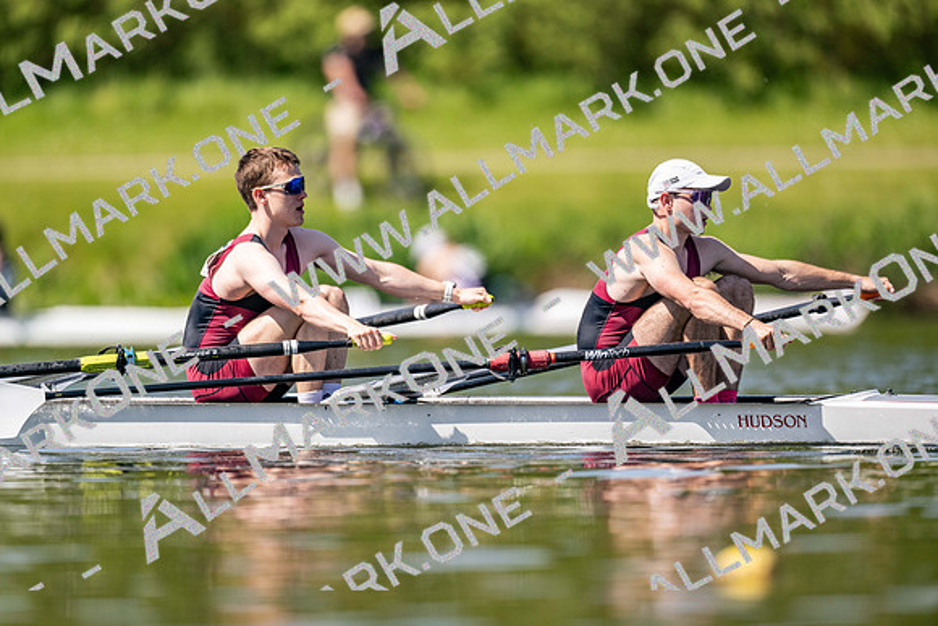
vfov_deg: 2.3
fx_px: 15644
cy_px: 313
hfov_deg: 3.4
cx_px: 469
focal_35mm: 600
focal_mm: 600
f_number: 4
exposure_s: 1/2500
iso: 280
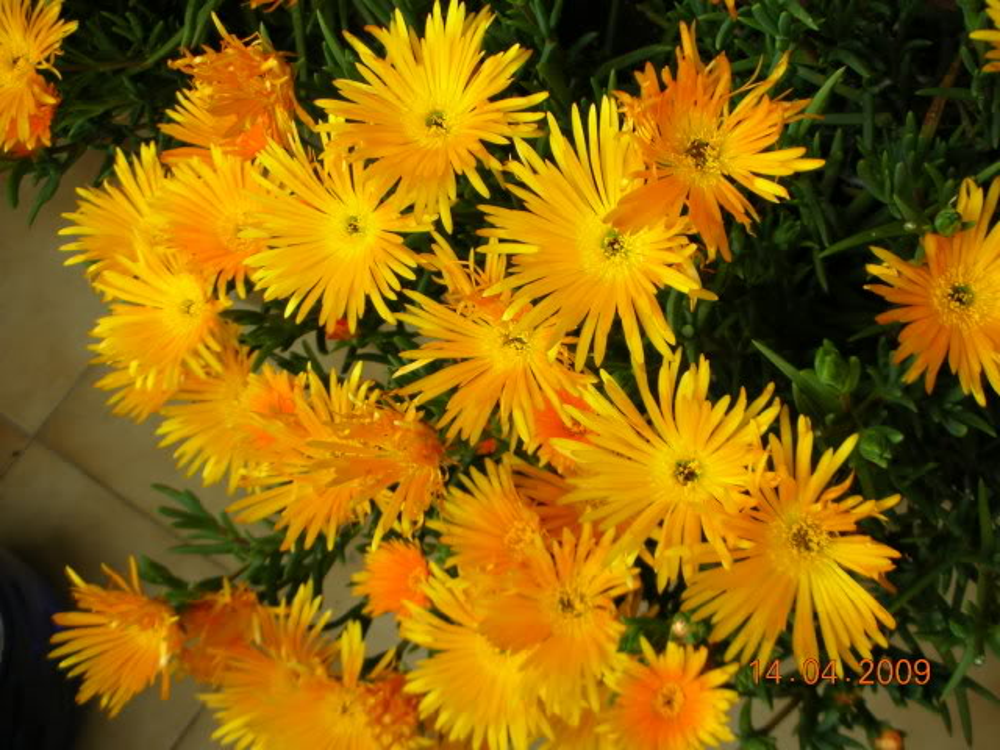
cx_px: 500
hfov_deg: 36.2
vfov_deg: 27.5
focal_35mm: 53
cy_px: 375
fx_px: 1531
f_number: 3.7
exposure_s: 1/62.3
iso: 50
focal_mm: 8.8
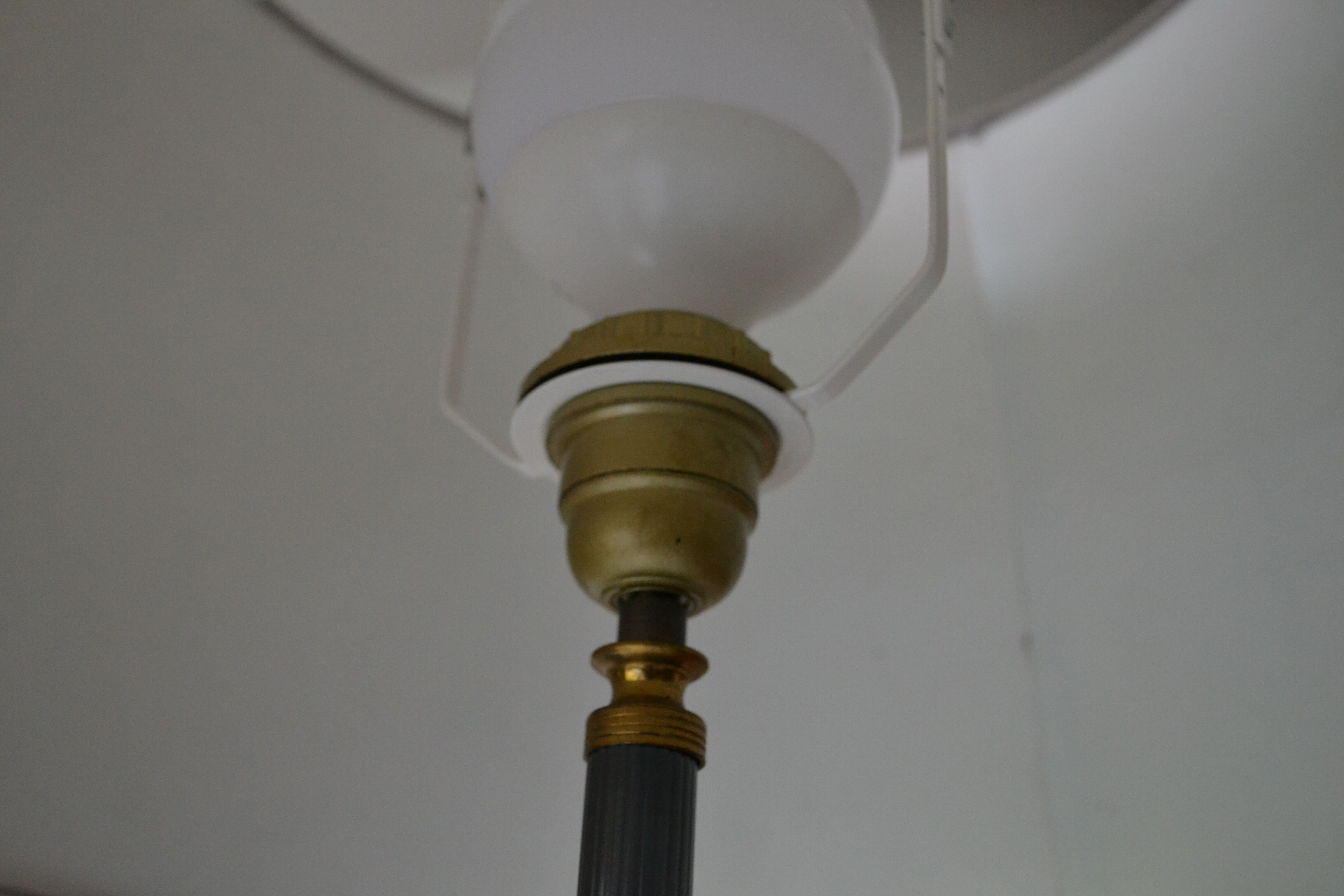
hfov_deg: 49.6
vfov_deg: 34.2
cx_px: 672
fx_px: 1456
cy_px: 448
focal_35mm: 39
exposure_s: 1/80
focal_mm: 26
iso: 1600
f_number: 4.5
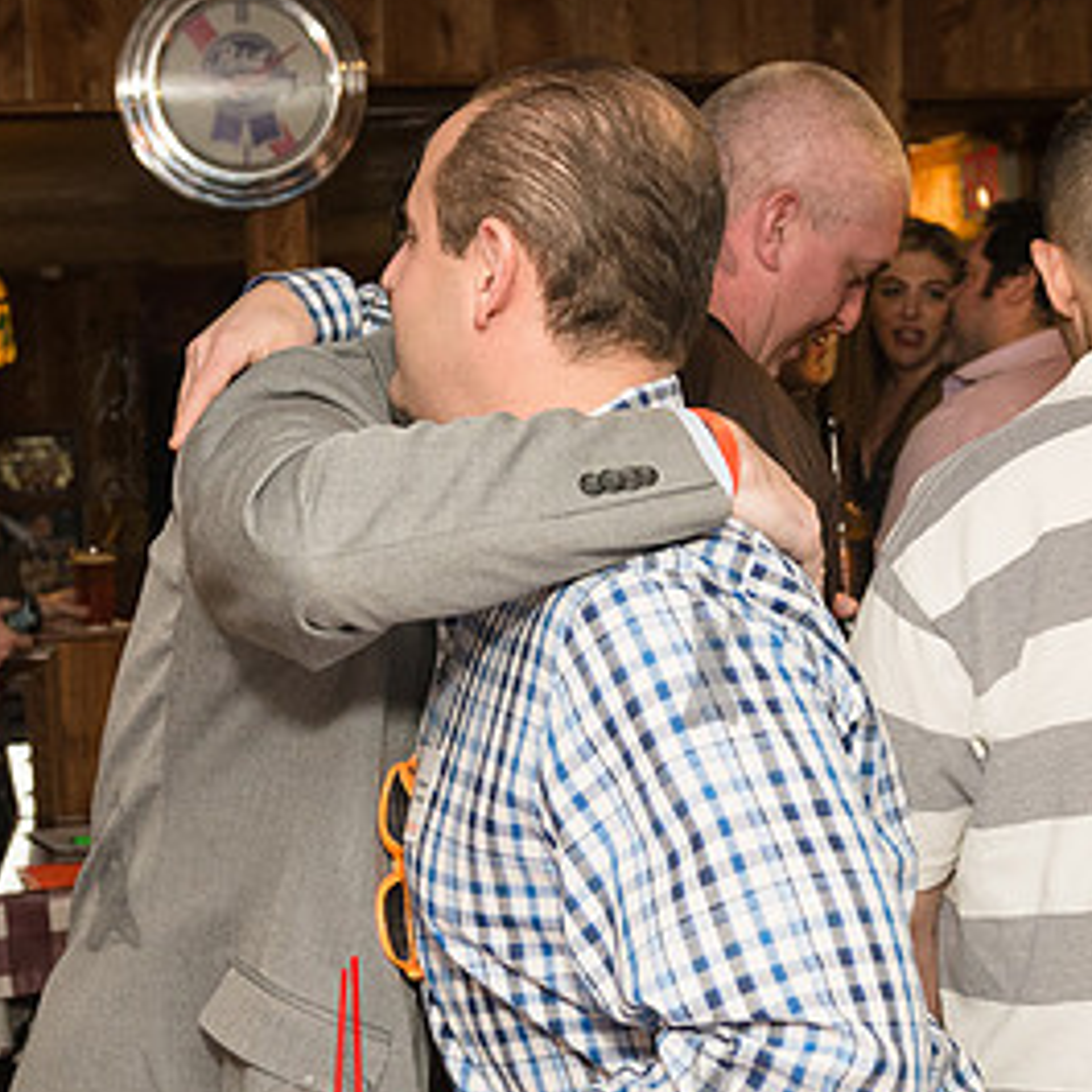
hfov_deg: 24.0
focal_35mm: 72
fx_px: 2570
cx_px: 520
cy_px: 604
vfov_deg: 24.0
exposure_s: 1/320
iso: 1000
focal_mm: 28
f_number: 4
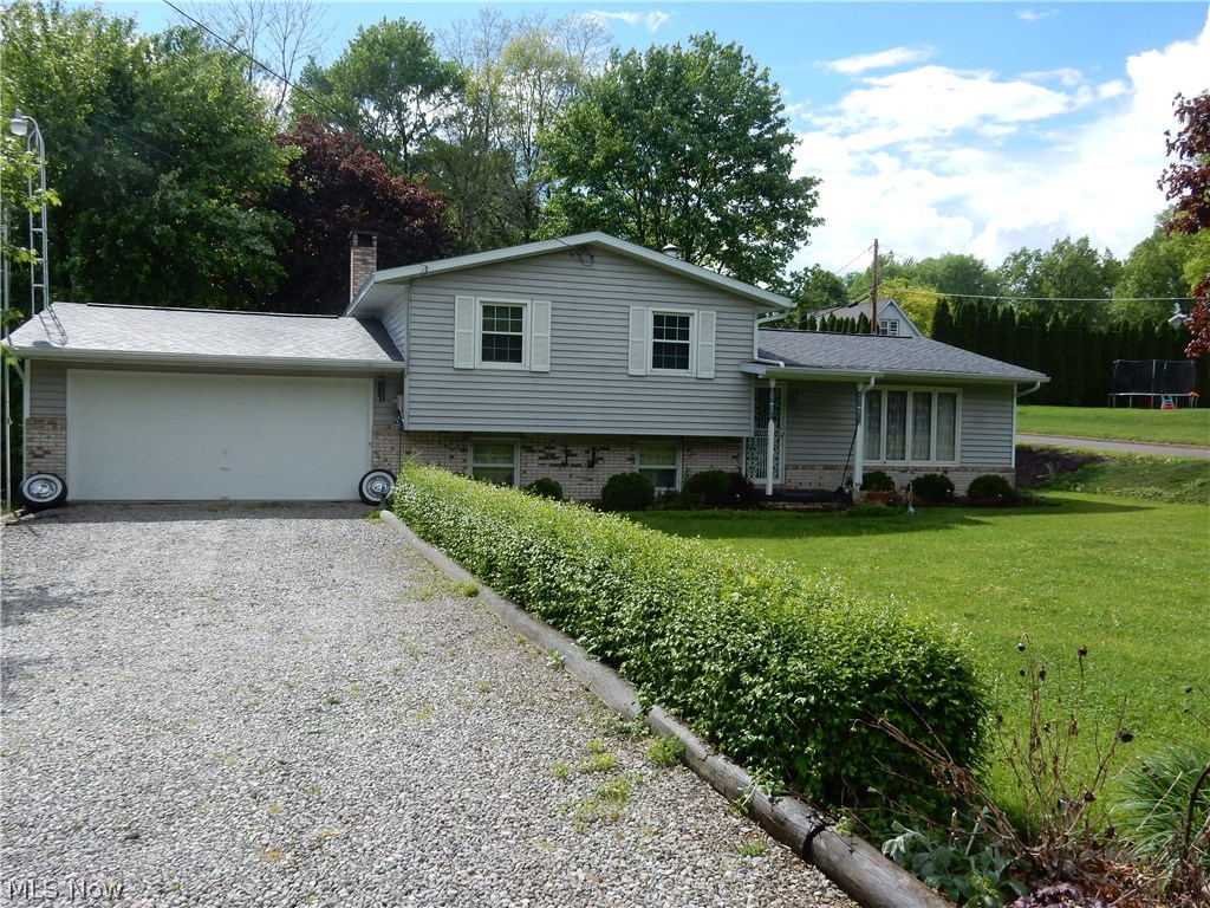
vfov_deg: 46.8
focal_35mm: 30
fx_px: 1049
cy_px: 454
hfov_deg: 60.0
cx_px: 605
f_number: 4
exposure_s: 1/1000
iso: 125
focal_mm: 5.4
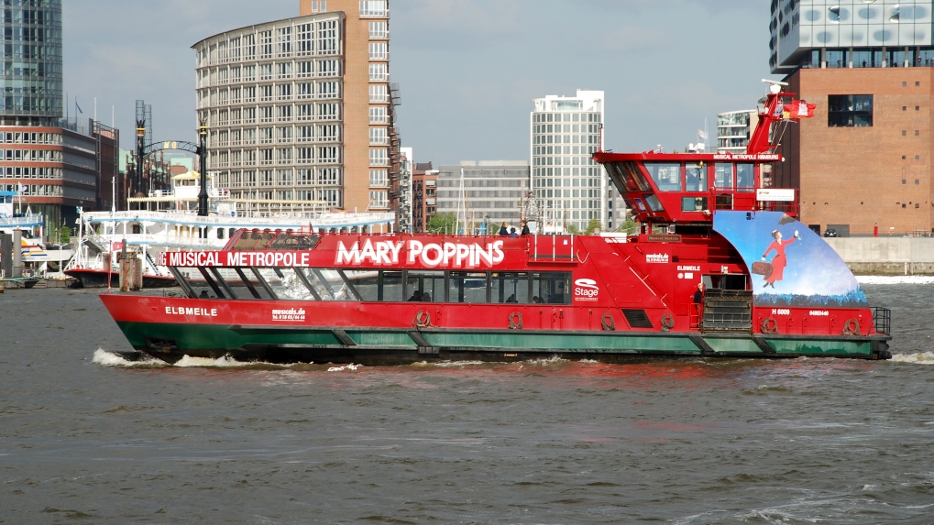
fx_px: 3913
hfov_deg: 13.6
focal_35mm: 158
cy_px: 213
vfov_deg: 7.7
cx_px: 468
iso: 140
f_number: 10
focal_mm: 100
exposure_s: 1/250
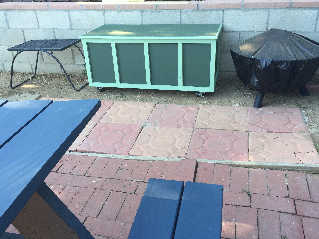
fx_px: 295
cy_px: 115
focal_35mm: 32
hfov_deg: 56.8
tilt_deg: -26.0
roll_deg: +3.3
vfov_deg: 44.2
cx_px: 155
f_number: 2.2
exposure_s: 1/120
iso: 50
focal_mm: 4.15
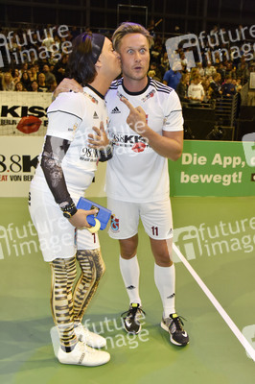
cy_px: 192
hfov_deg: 41.0
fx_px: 341
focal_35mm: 32
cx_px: 128
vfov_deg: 58.8
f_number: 6.3
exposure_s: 1/100
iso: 1000
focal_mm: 32
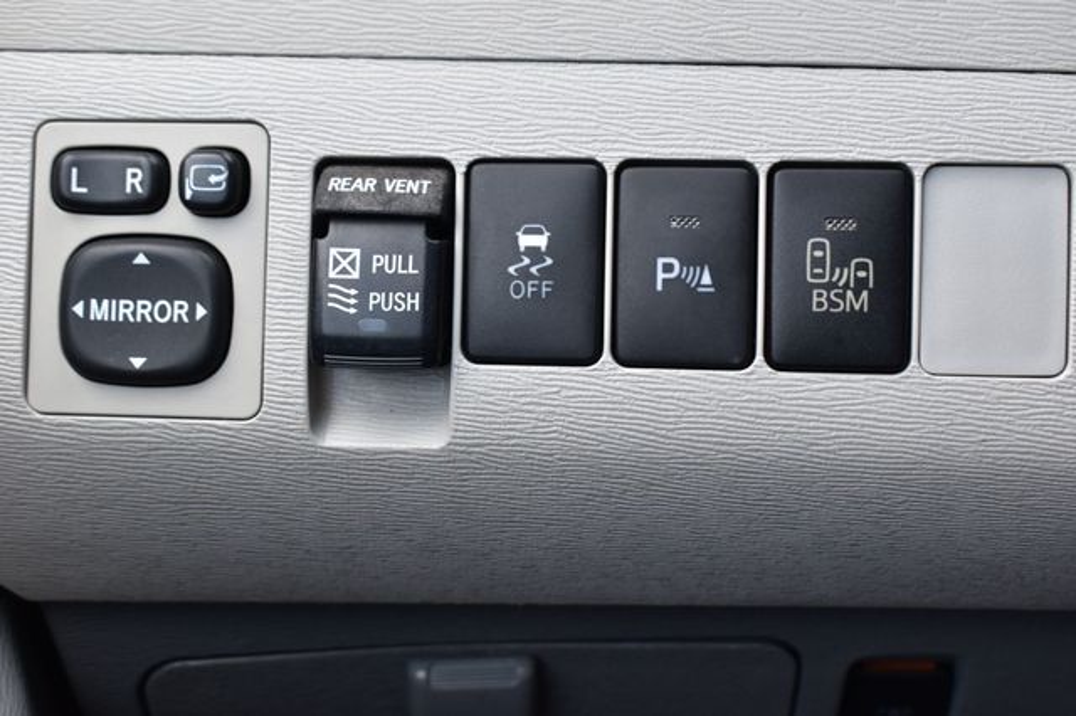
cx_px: 538
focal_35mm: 57
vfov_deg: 23.8
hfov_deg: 35.1
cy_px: 358
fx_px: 1703
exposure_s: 1/40
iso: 400
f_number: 7.1
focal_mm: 38
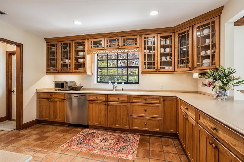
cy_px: 81
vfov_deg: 73.7
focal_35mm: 16
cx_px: 122
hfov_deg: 96.8
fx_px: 108
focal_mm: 16
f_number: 8
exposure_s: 1/1.67
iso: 400
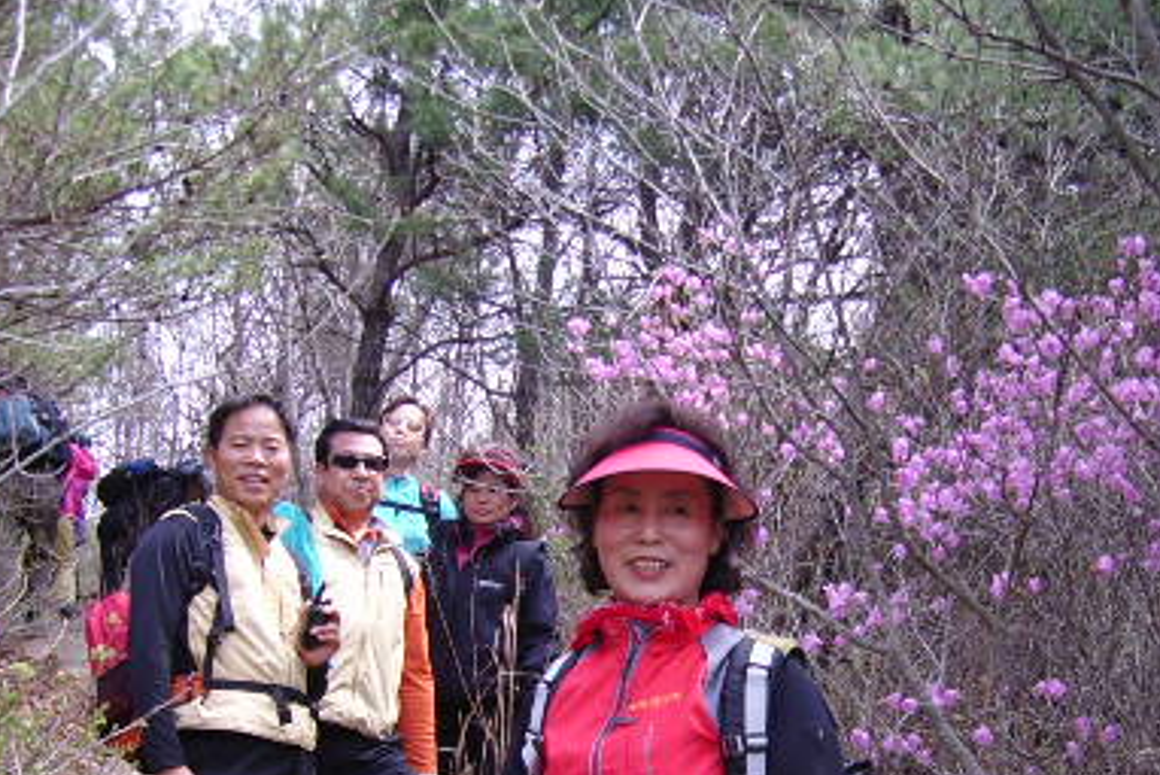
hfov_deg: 32.8
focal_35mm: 61
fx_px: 1966
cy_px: 596
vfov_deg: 22.0
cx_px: 689
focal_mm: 5.95
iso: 100
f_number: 2.8
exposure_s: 1/229
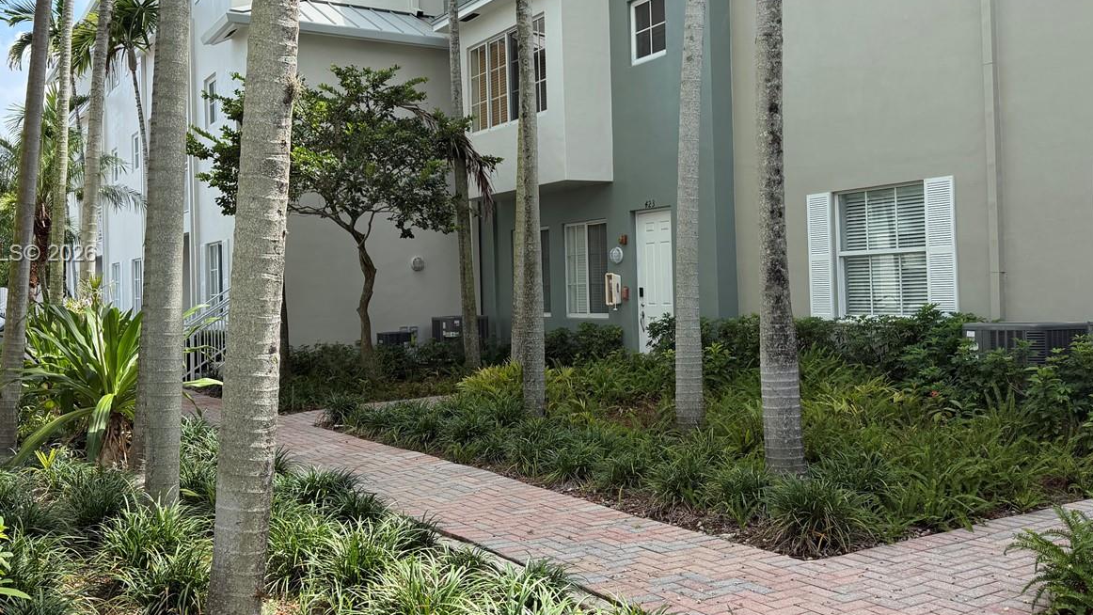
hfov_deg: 55.3
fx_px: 1043
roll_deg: +1.3
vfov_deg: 32.8
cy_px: 255
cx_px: 556
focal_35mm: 36
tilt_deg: +1.0
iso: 100
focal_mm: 6.76
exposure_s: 1/1653
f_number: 1.78
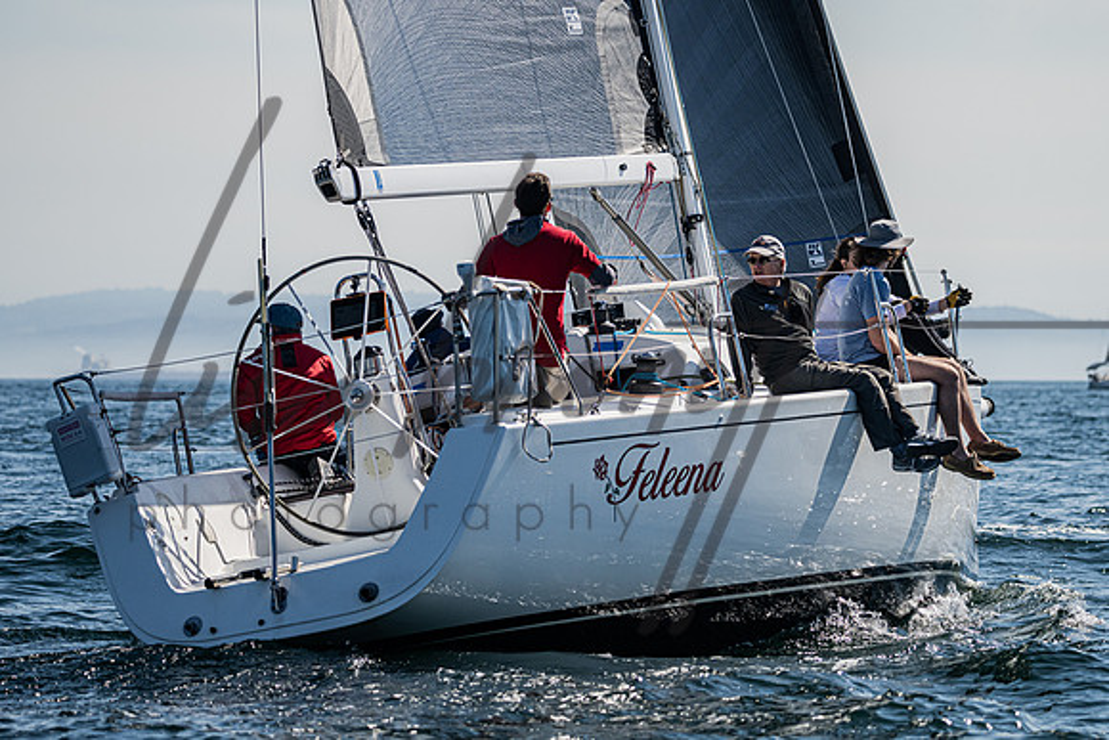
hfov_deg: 11.3
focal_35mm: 182
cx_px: 648
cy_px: 316
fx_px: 5623
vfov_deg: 7.5
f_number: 4.8
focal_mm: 140
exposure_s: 1/6400
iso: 400
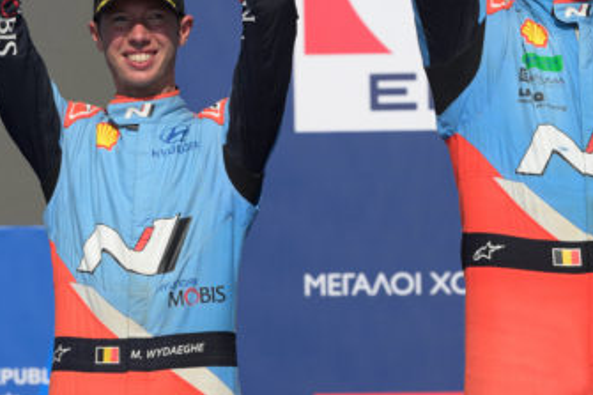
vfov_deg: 2.5
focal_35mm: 551
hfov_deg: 3.7
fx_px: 9071
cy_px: 22
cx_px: 515
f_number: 6.3
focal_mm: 180
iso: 64
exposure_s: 1/500
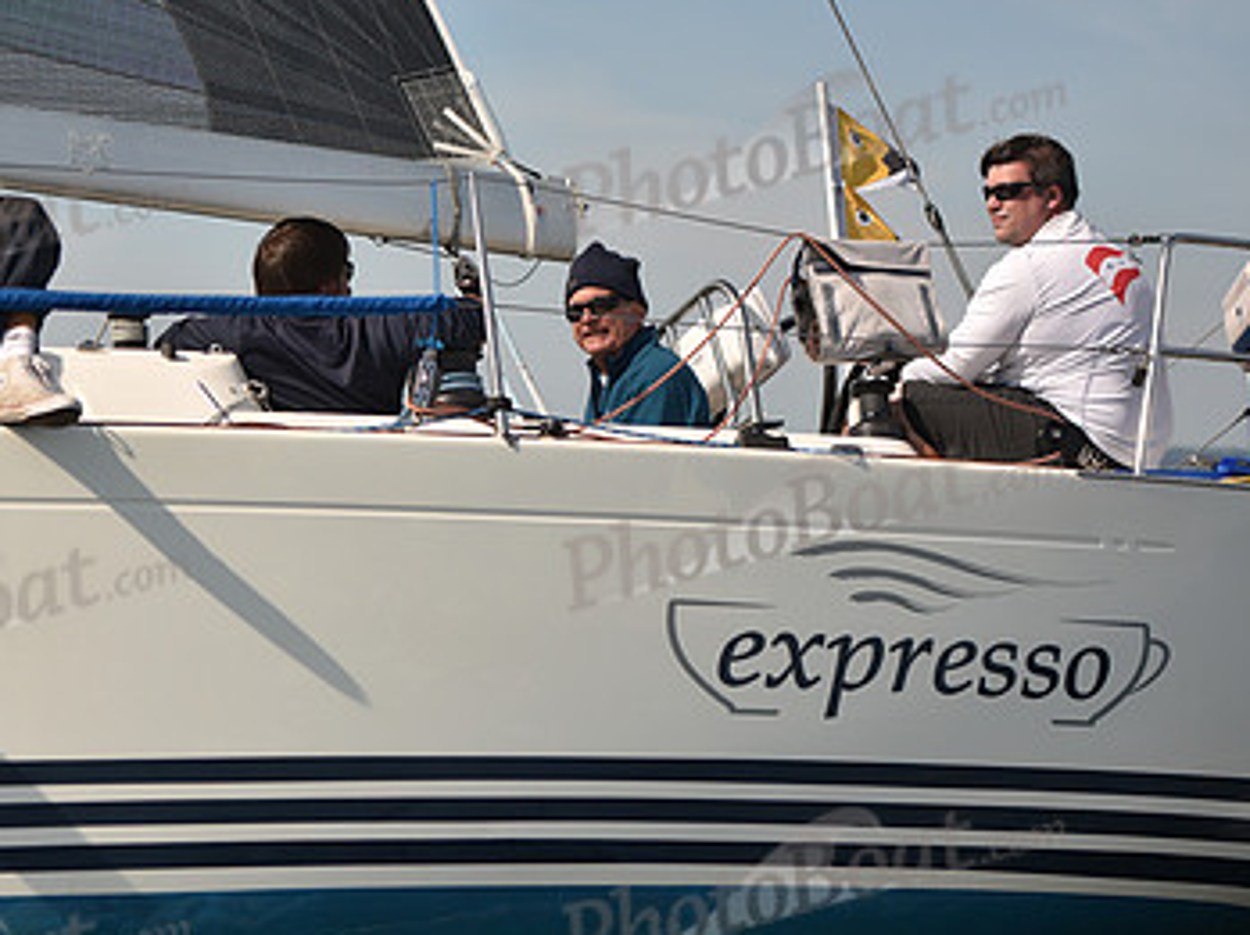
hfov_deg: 17.5
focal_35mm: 112
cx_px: 380
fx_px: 4040
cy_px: 382
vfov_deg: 13.2
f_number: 3.2
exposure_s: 1/2500
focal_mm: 70
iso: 250
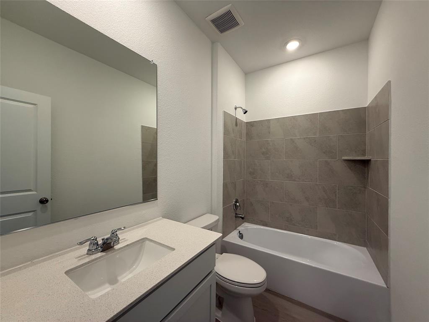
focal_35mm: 14
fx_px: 174
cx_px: 214
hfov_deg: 102.1
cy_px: 161
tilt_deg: -0.4
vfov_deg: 85.7
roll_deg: -0.6
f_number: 2.2
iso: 200
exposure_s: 1/120
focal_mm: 2.22
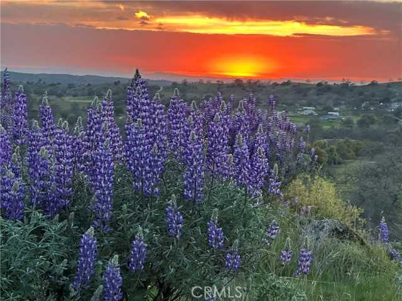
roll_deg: -2.6
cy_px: 150
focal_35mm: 77
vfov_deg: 19.1
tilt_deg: -5.3
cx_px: 201
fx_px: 894
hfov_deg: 25.3
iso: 200
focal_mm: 9
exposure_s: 1/99
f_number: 2.8
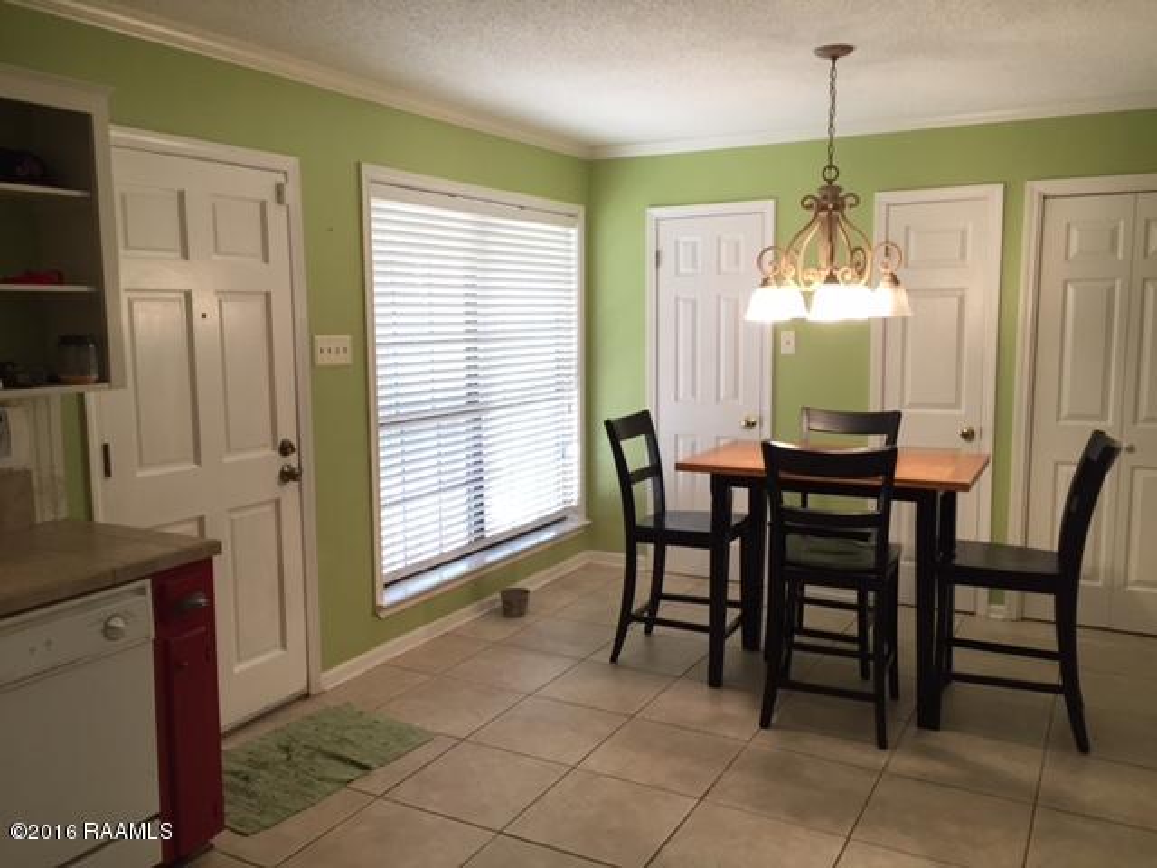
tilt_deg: -6.9
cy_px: 434
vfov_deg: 48.2
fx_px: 969
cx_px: 578
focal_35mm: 29
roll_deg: +0.6
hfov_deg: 61.7
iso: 40
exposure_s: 1/30
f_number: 2.2
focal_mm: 4.15
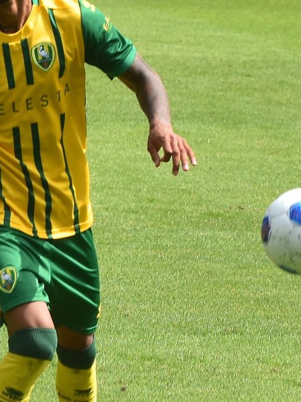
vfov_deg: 5.5
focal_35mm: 363
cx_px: -51
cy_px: 220
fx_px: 4212
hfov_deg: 4.1
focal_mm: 95
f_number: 4
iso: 250
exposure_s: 1/1000
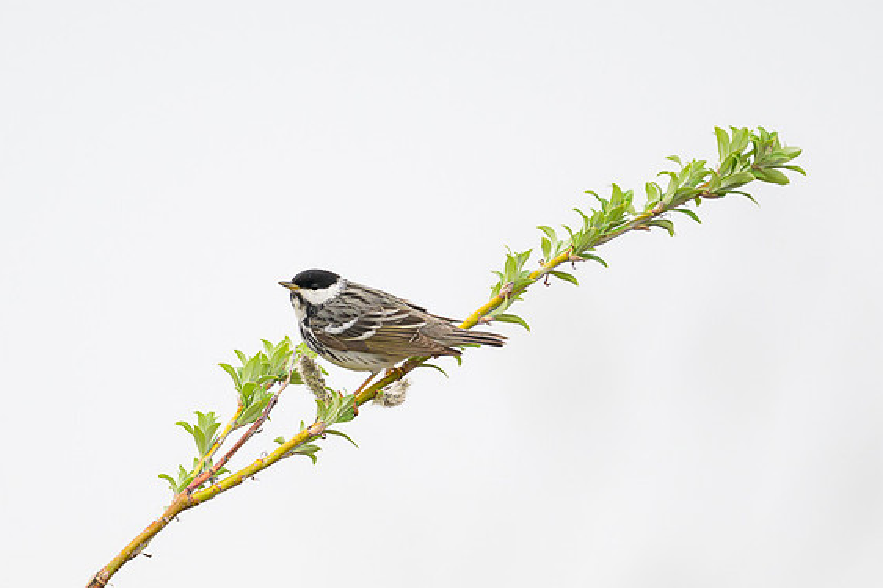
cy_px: 338
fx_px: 24568
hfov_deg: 2.1
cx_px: 311
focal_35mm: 1002
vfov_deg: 1.4
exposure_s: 1/1600
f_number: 4
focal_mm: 560
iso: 1000
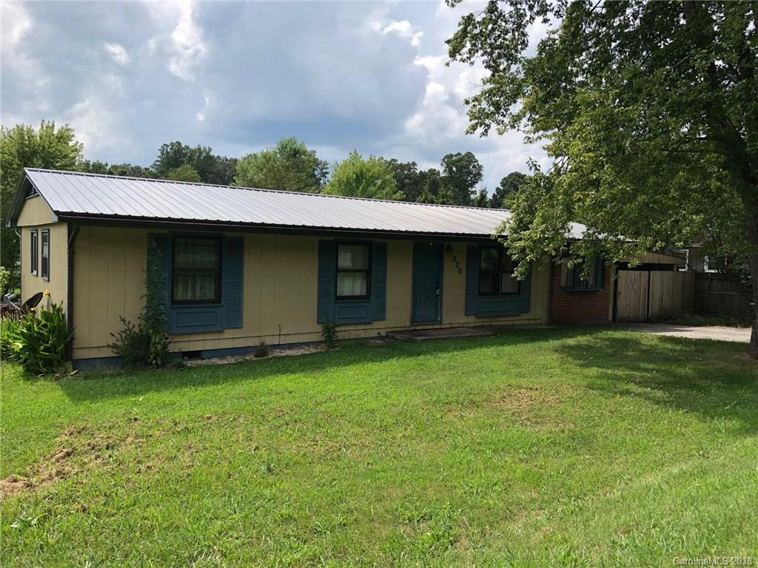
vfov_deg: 49.7
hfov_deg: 63.4
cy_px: 284
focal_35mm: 28
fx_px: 613
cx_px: 379
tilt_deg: -1.9
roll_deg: -0.7
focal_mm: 4
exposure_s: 1/1736
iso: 20
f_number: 1.8
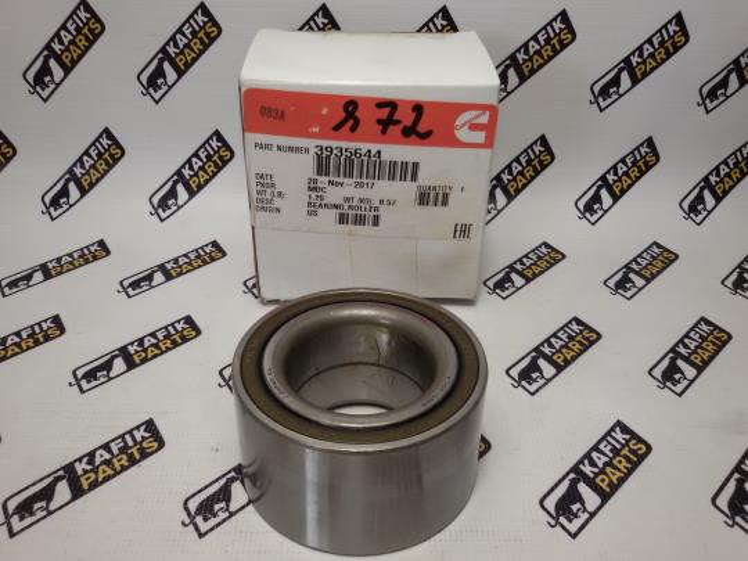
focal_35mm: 31
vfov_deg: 45.4
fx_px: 670
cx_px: 374
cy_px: 280
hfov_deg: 58.4
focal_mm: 2.93
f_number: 2.4
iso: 40
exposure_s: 1/50
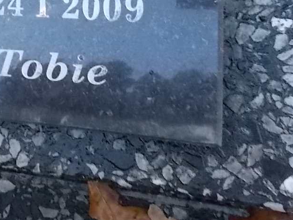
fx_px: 567
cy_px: -57
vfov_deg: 20.3
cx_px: 2
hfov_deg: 27.4
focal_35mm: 67
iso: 400
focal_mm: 4.6
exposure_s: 1/100
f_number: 3.2
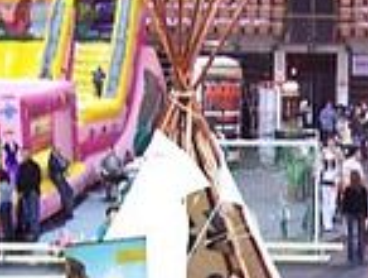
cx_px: 428
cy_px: 281
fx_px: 990
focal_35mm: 93
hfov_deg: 19.9
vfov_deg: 15.6
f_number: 2.7
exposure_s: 1/15
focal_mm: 5.6
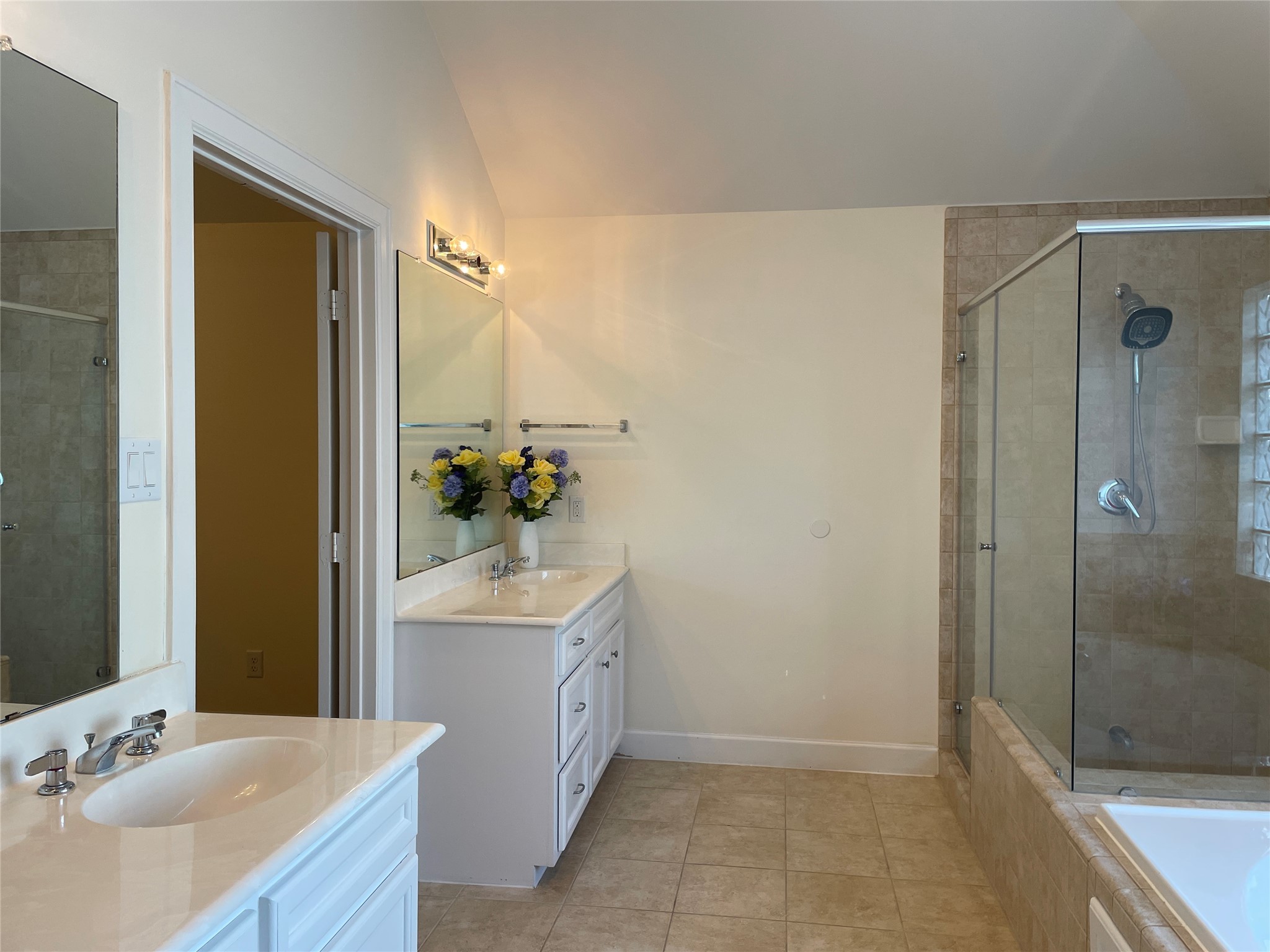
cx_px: 635
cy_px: 476
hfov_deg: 67.3
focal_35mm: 26
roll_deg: -0.9
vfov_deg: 53.1
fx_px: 954
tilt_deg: -1.2
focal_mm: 4.2
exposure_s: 1/120
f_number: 1.6
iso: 80
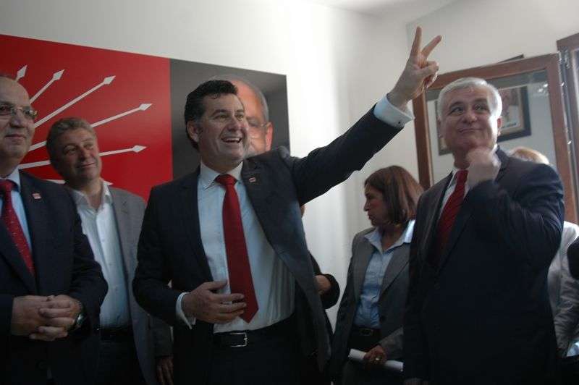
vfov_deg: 31.8
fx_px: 675
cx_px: 290
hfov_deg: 46.4
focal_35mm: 42
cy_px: 192
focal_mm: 28
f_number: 3.5
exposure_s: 1/50
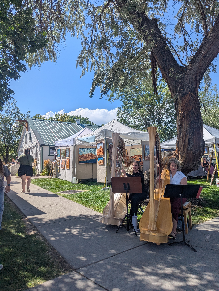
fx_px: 202
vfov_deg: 71.5
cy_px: 146
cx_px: 110
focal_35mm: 24
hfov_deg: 56.9
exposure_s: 1/2762
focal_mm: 6.81
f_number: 1.85
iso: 40
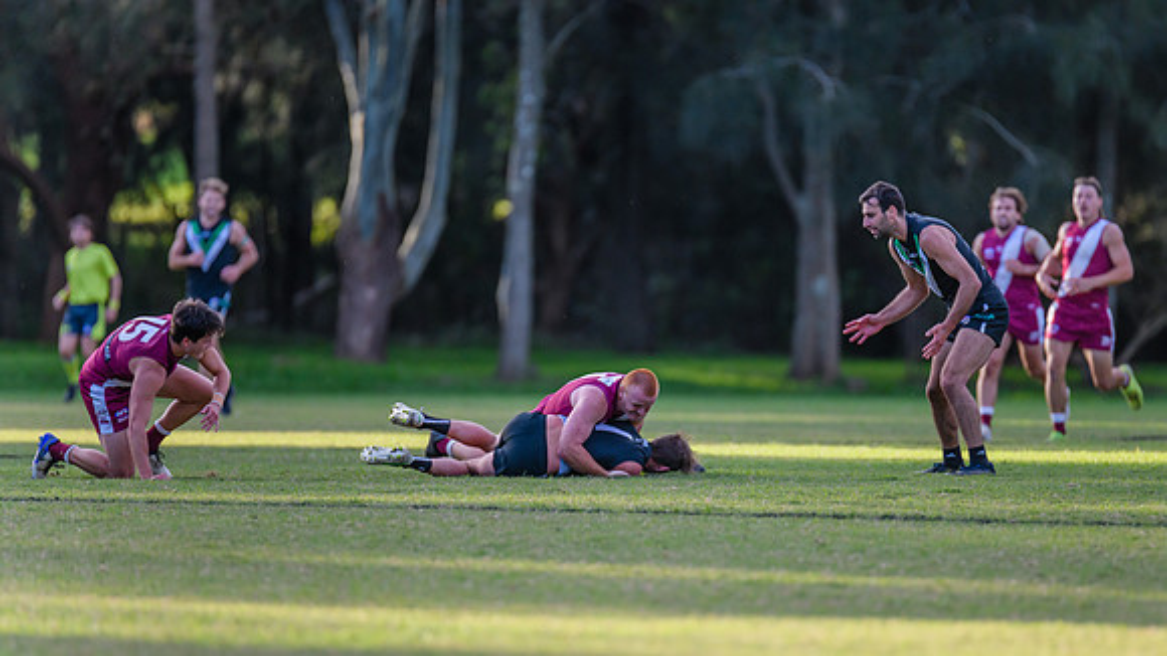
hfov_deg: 6.0
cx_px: 664
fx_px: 11122
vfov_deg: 3.4
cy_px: 376
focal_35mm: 359
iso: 800
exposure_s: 1/2500
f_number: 2.8
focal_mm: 300
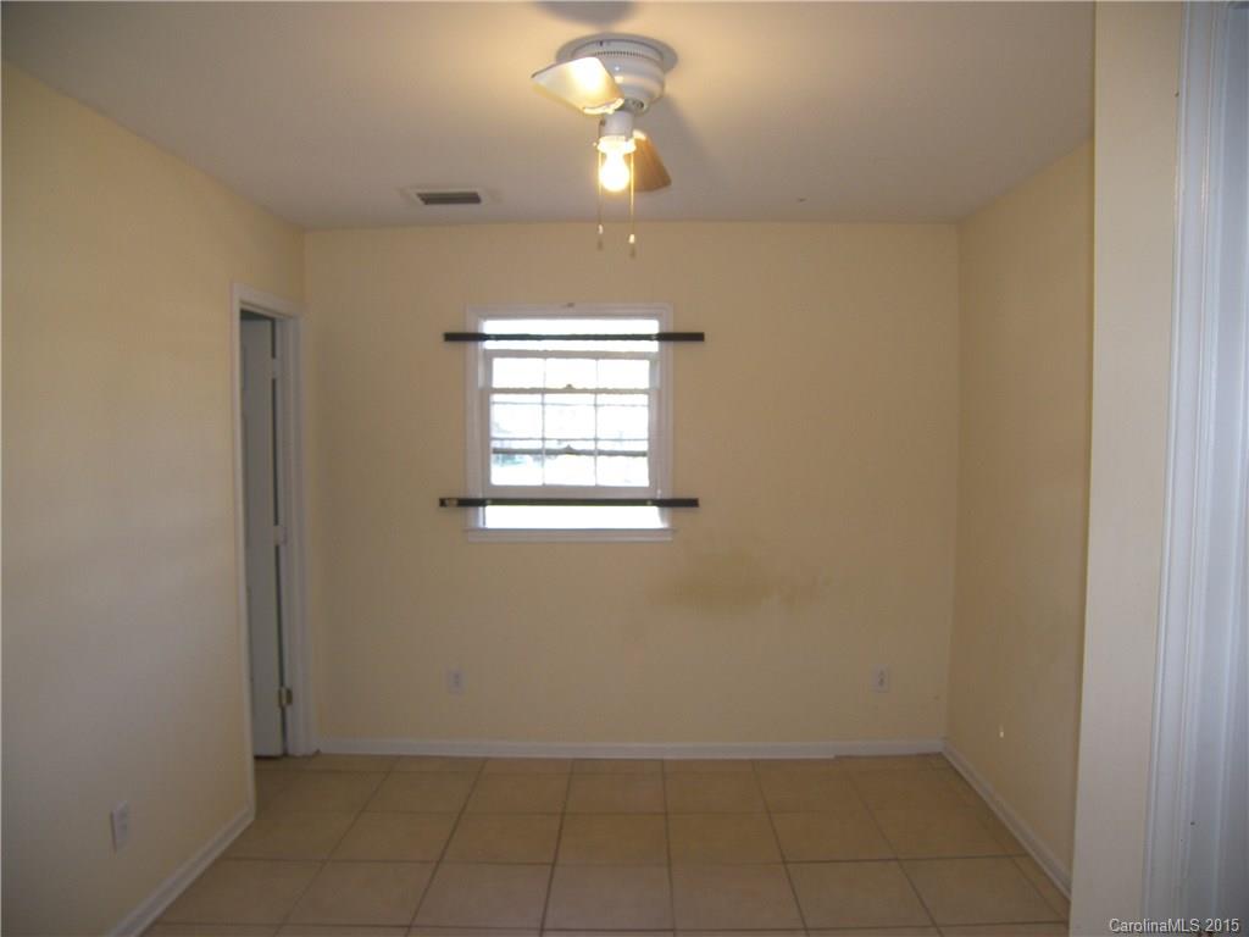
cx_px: 624
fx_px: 866
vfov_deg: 56.8
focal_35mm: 24
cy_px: 468
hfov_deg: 71.6
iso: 80
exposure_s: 1/30
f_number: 2.8
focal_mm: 5
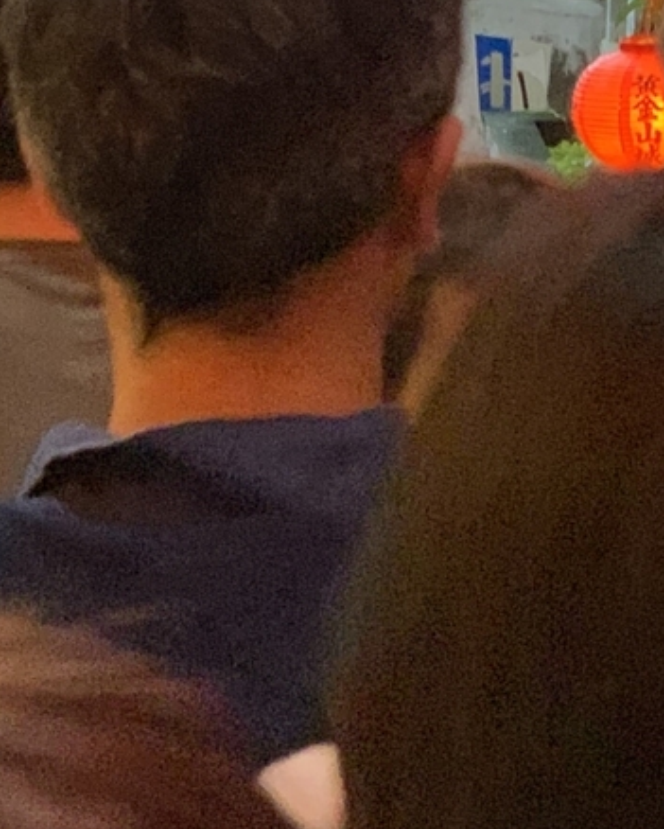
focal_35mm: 139
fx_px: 3411
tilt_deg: -1.3
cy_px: -184
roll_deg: -2.1
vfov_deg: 13.4
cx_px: 403
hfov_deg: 11.1
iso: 500
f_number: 2.4
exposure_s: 1/40
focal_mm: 6
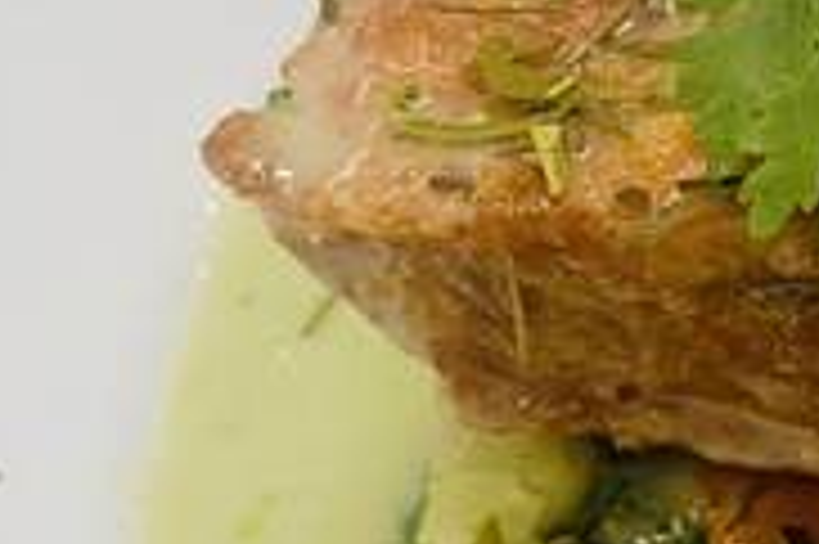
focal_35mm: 87
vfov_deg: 15.2
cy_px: 620
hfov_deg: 20.2
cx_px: 1220
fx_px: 1977
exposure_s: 1/60
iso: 125
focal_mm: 4.25
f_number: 1.8
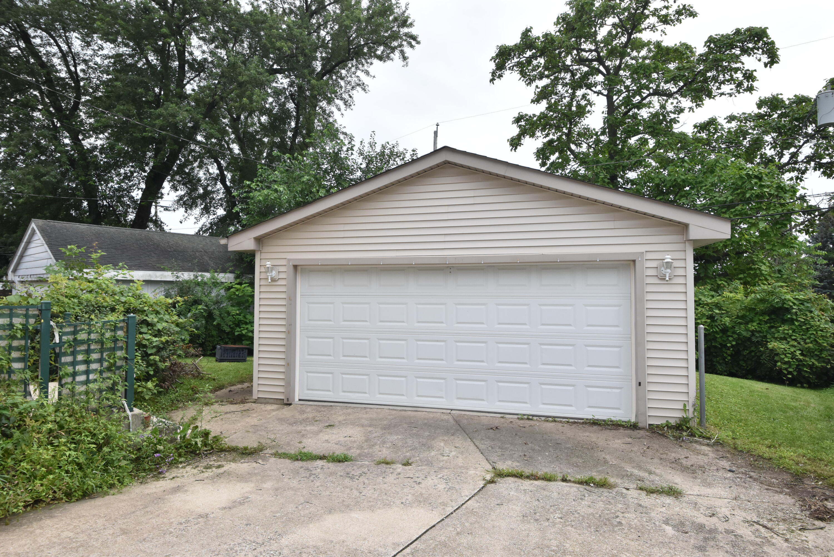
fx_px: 452
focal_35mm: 20
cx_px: 417
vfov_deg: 63.2
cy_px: 278
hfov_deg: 85.4
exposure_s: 1/400
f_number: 10
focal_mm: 13
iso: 800
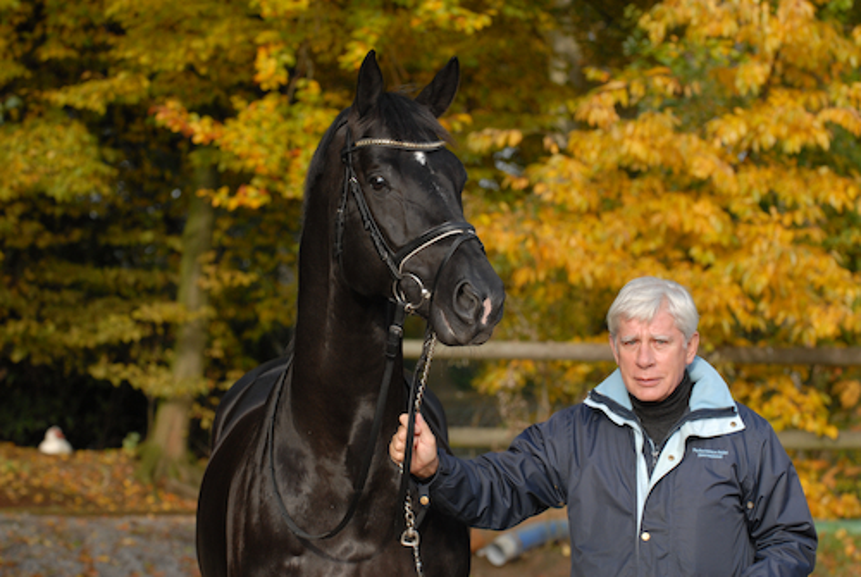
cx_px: 430
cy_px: 288
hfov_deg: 11.8
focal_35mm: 174
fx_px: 4168
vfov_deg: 7.9
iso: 320
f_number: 4.5
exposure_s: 1/500
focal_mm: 116
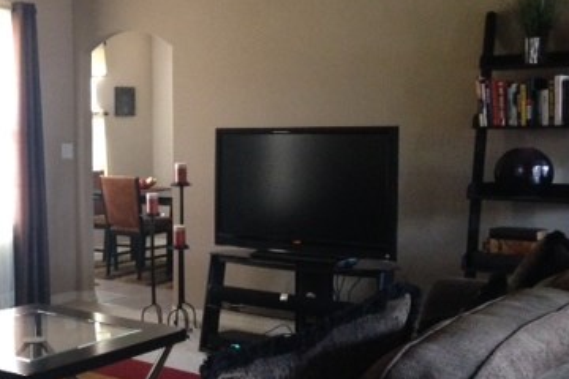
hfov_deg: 32.0
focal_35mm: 61
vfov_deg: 22.3
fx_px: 964
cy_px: 190
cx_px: 114
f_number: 2.4
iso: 500
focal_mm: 4.12
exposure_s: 1/15
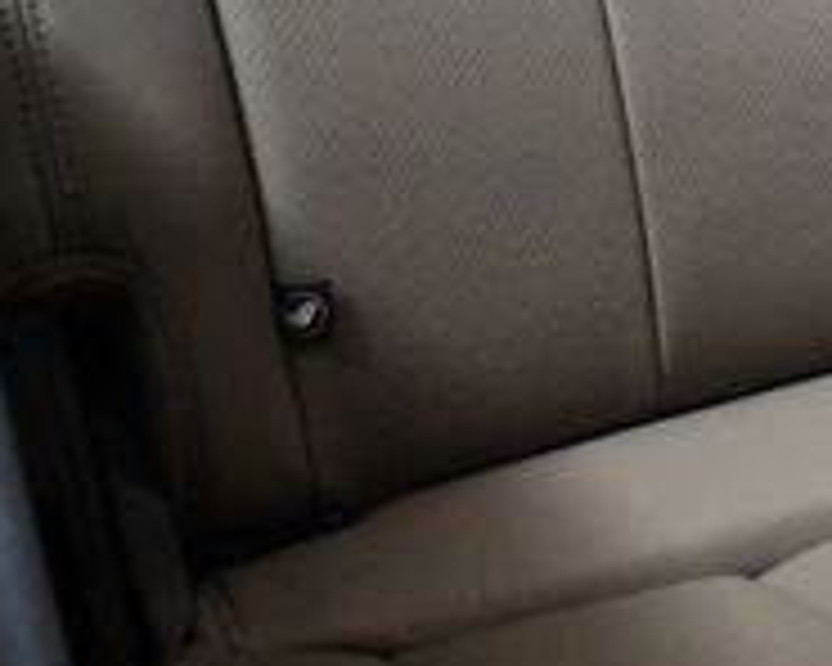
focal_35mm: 117
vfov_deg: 12.8
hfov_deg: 15.1
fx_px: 2881
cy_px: -140
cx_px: 1277
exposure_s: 1/60
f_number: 3.5
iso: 3600
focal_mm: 18
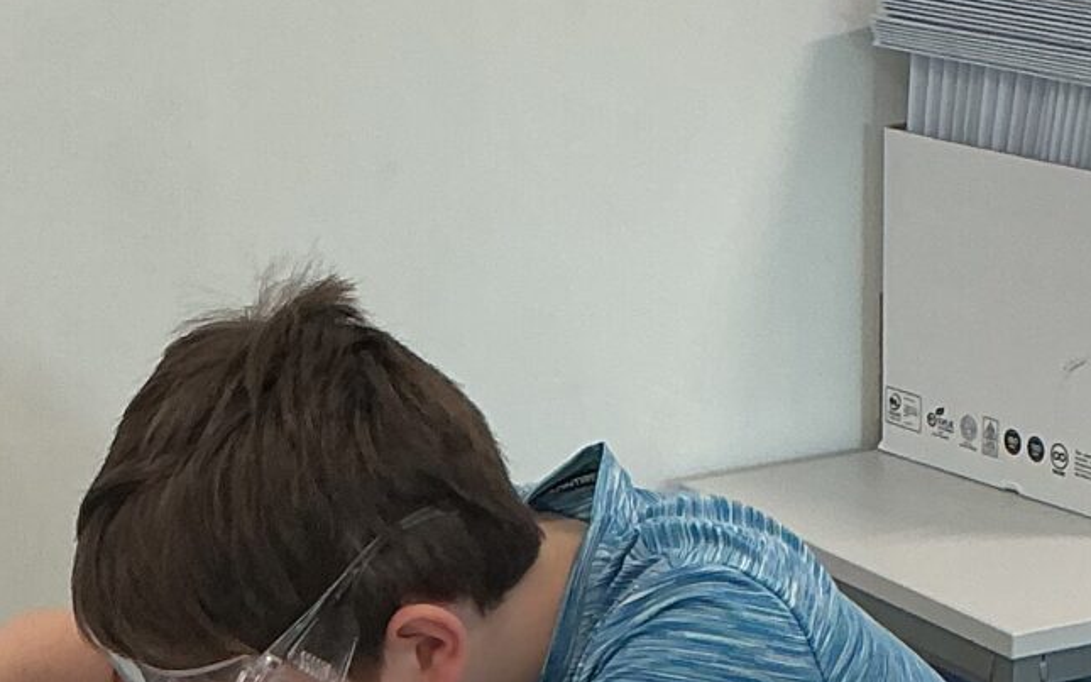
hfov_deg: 17.1
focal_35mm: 122
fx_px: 3627
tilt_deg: -25.7
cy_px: 1115
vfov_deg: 10.3
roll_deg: +3.2
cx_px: 592
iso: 50
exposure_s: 1/100
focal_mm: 3
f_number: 1.8
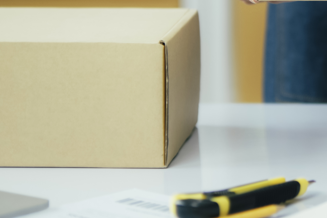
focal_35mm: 239
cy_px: -83
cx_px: 473
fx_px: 2171
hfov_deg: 8.4
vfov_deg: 5.7
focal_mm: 50
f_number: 1.4
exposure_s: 1/1000
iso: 250
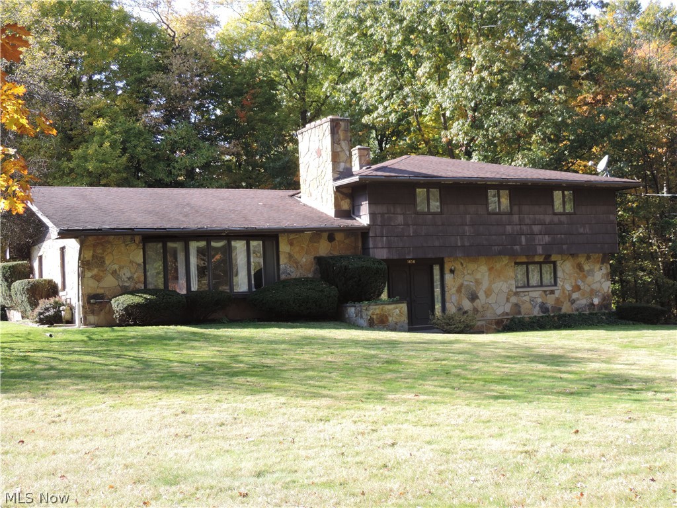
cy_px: 254
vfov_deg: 30.9
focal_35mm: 47
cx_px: 338
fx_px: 919
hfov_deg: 40.4
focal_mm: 8.3
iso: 80
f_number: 3.5
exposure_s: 1/125
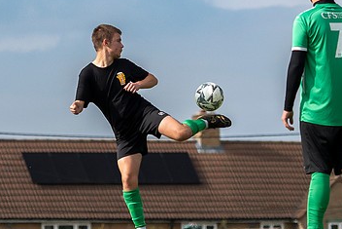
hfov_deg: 5.5
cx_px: 128
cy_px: 52
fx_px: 3583
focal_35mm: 377
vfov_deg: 3.6
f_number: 2.8
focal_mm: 102
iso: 200
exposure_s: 1/8000
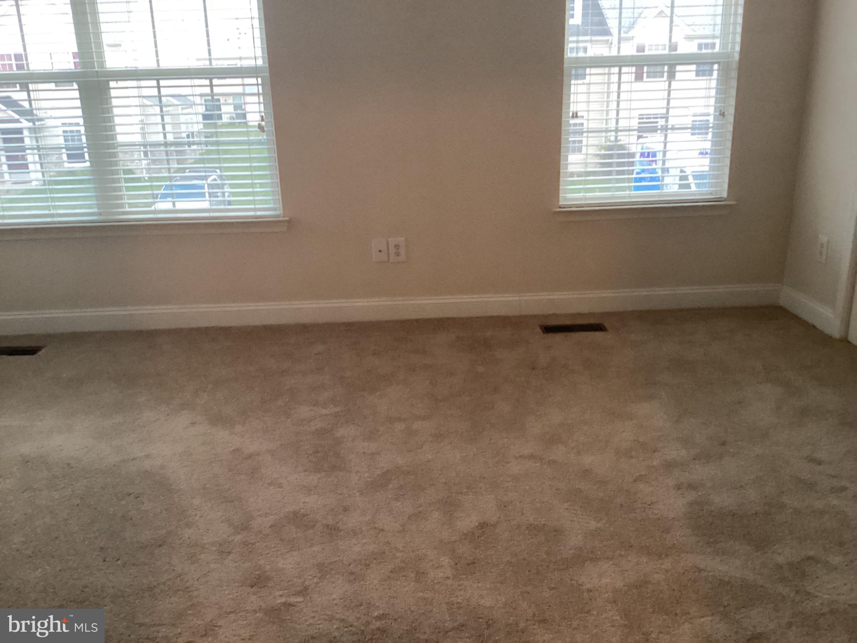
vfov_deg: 45.4
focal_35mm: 31
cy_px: 322
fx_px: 767
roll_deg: +2.1
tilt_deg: -21.0
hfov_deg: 58.4
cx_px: 428
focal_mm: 3.3
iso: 400
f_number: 2.4
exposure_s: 1/40
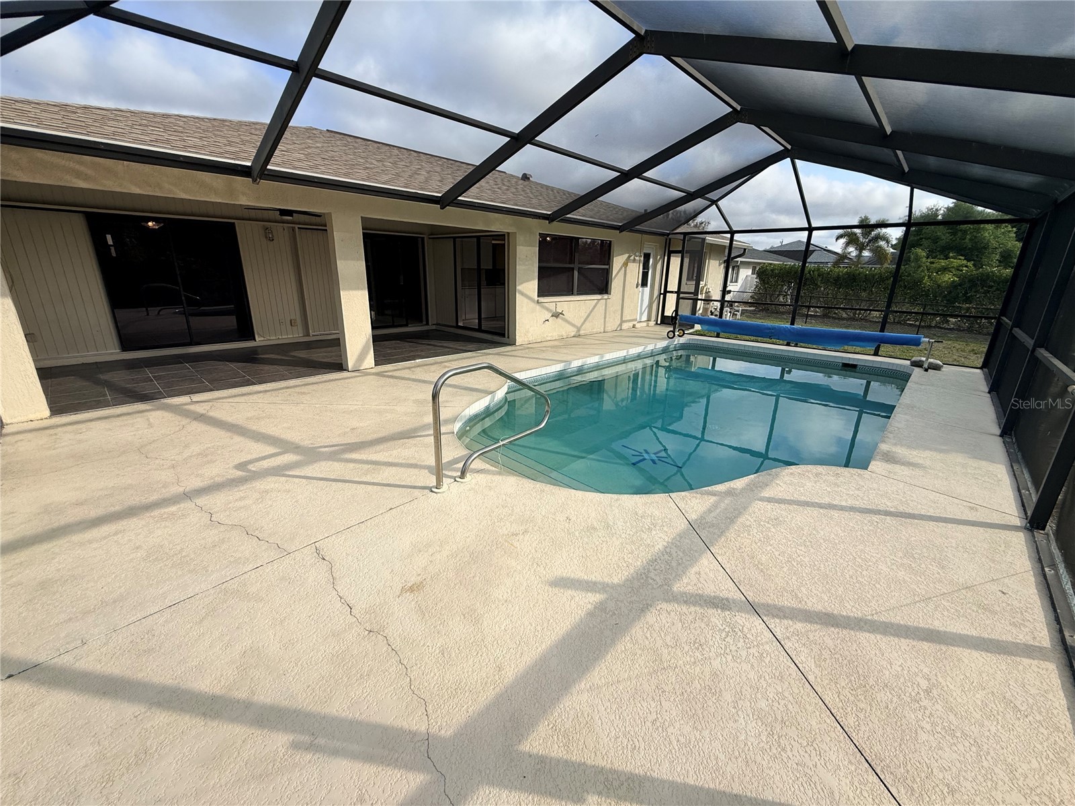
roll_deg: -0.8
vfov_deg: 85.7
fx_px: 435
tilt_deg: -16.9
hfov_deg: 102.1
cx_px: 538
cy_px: 403
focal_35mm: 14
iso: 50
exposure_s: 1/1312
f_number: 2.2
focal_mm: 2.22
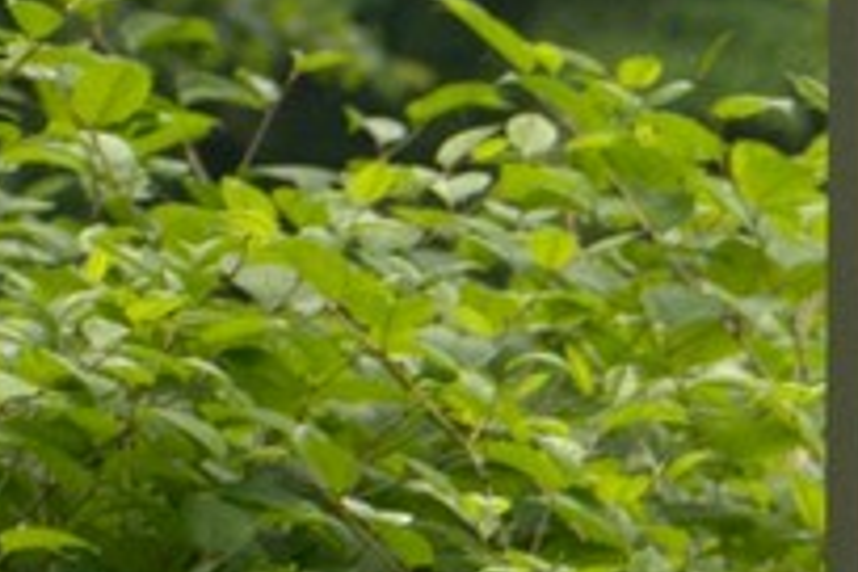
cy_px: 214
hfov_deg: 2.3
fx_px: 20996
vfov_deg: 1.6
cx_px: 1754
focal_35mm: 881
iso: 2000
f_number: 6.3
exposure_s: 1/160
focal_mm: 150
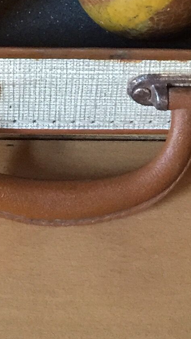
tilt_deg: -41.5
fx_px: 1099
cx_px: 55
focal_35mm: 122
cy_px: -255
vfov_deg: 15.4
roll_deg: -1.2
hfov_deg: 9.9
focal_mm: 4.15
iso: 250
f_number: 2.2
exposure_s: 1/33
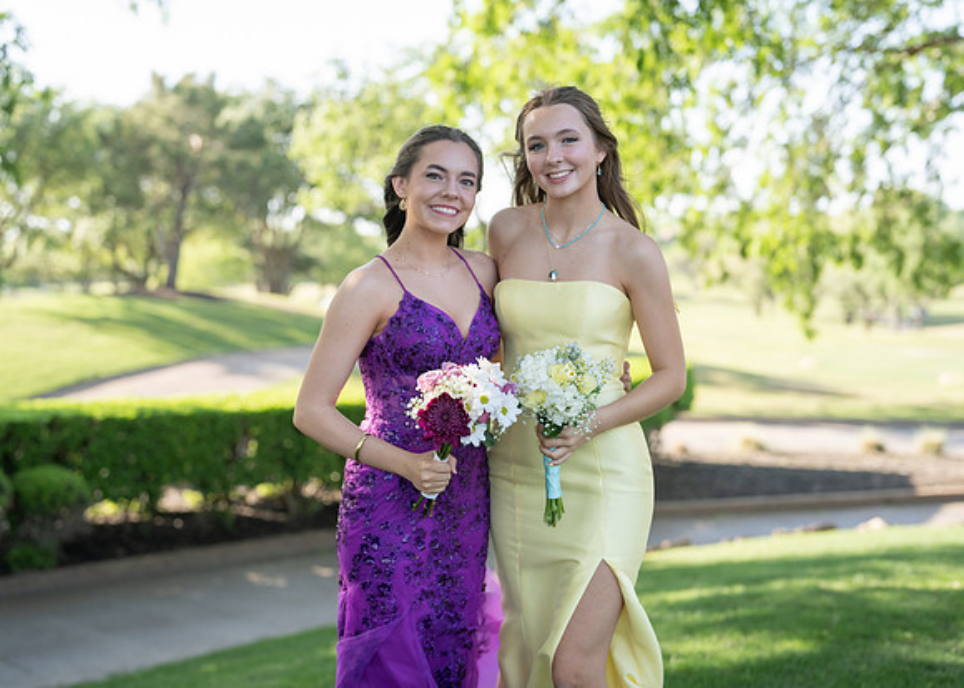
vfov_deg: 26.9
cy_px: 344
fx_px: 1437
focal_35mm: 52
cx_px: 482
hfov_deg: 37.1
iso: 160
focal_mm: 50
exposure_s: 1/640
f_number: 2.2
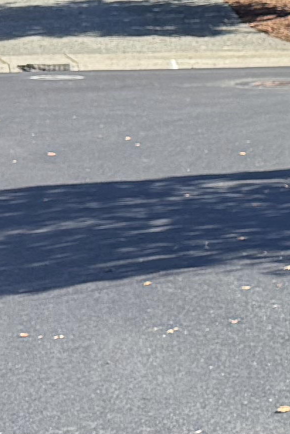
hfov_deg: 6.5
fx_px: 1980
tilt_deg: -12.0
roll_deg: +3.5
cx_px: 1202
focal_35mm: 164
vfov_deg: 12.5
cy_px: 284
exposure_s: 1/1385
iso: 100
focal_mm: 6.76
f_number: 1.78
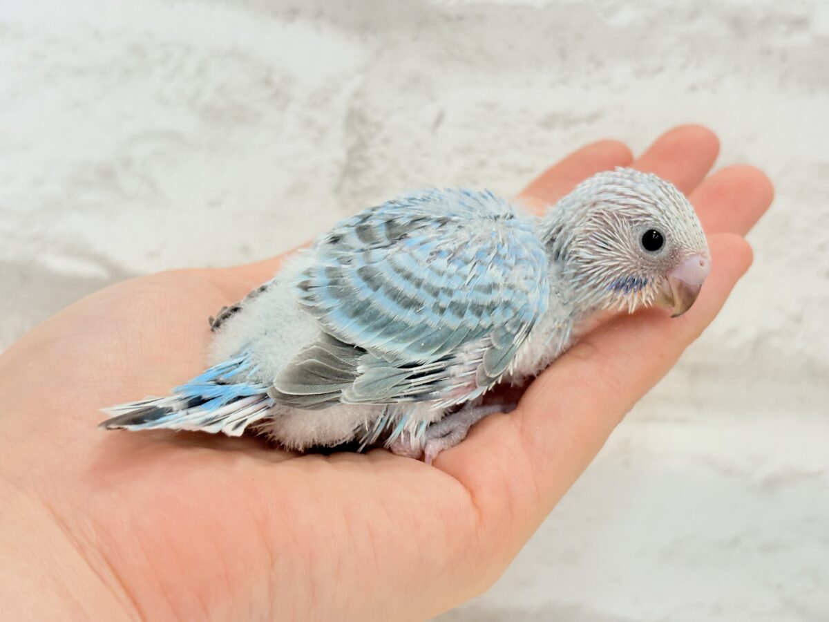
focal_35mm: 52
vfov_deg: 28.0
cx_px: 414
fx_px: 1245
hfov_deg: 36.8
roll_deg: -5.9
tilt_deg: -7.2
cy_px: 311
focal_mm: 5.96
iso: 80
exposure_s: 1/100
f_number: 1.6
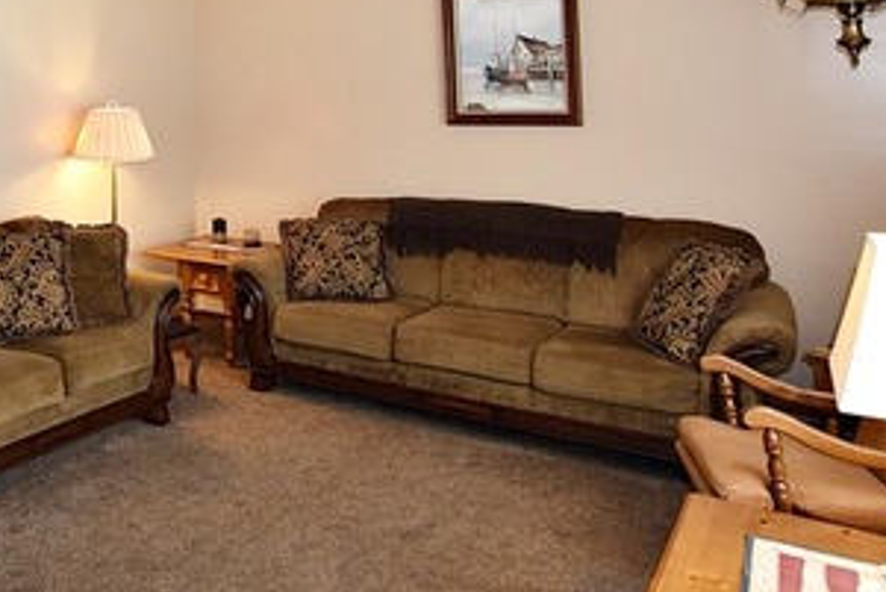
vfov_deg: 35.4
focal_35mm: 35
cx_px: 77
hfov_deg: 48.2
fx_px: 863
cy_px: 49
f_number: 5
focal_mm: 11
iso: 800
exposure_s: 1/100
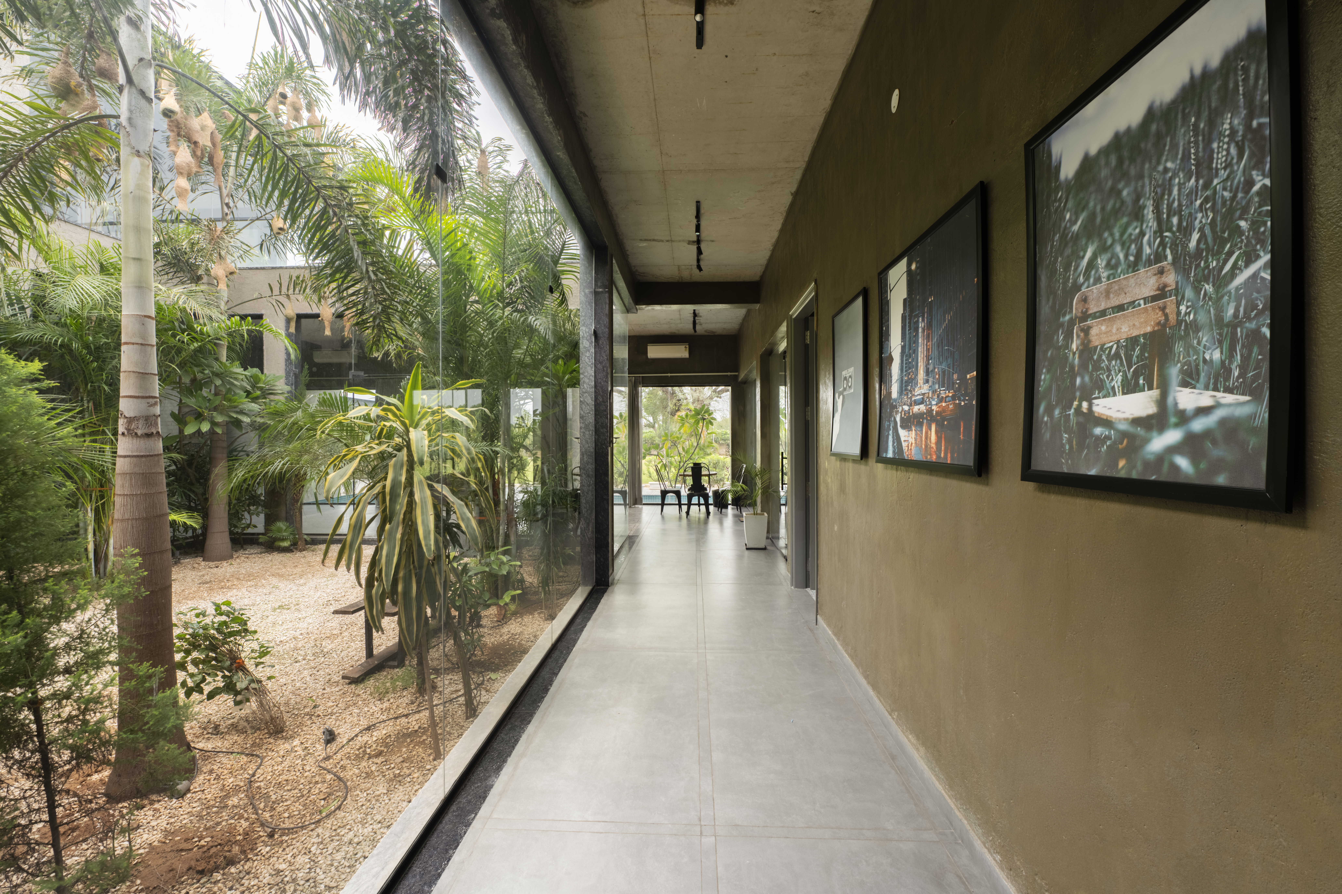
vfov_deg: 81.2
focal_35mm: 14
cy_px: 447
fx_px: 522
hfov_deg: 104.3
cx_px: 671
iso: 160
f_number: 10
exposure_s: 1/200
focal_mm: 14
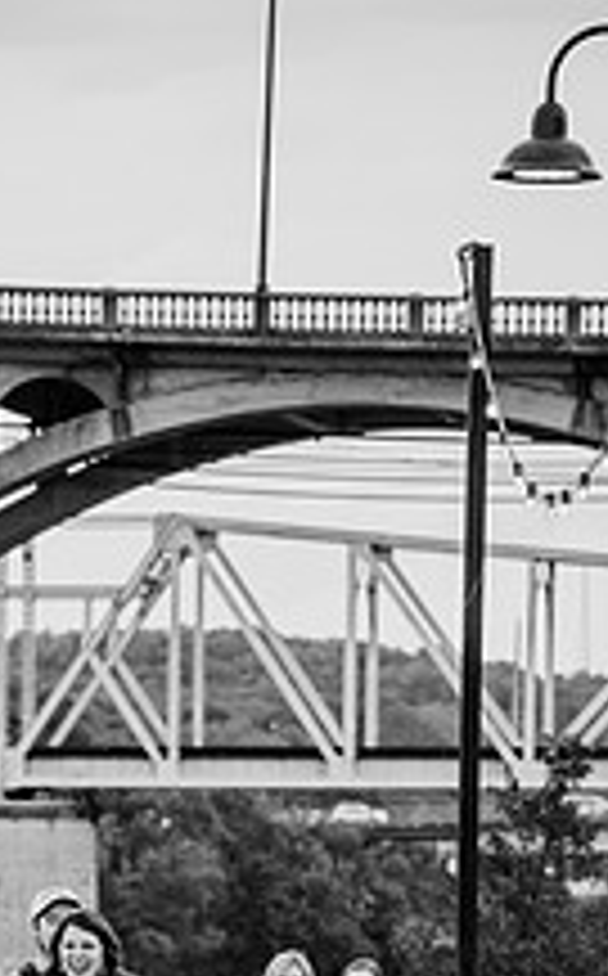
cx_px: 68
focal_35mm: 254
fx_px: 6756
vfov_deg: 8.2
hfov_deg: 5.1
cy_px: 972
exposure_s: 1/640
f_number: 4
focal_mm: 120
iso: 400
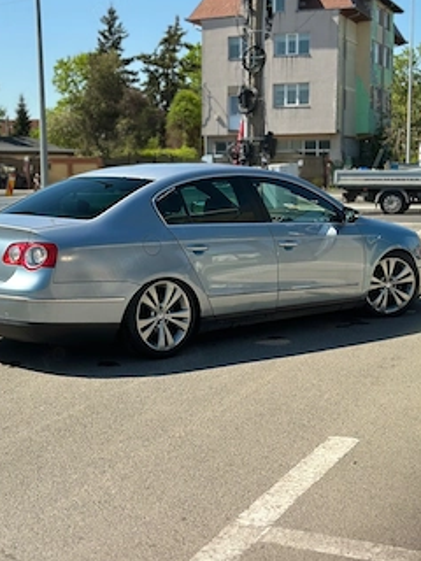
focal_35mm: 60
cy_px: 272
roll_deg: -0.1
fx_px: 973
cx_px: 181
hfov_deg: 24.4
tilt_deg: -6.8
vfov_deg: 32.2
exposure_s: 1/1815
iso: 80
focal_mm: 6.86
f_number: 1.78
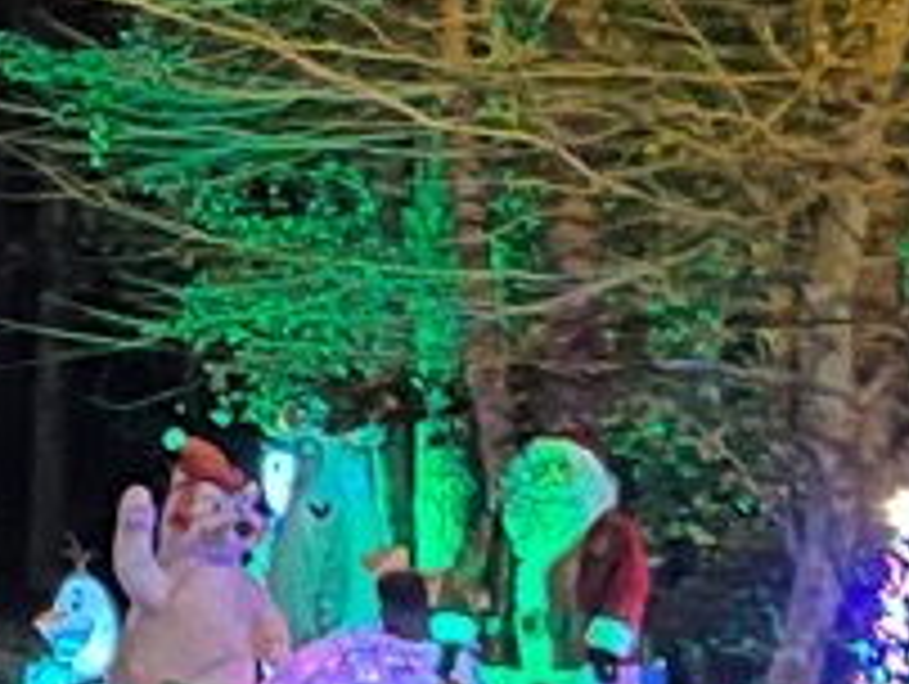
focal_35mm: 193
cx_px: -2169
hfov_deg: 8.1
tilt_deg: -1.4
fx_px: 5074
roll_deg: -1.4
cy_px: 290
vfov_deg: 7.7
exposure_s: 1/9
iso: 640
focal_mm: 5.7
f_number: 1.5
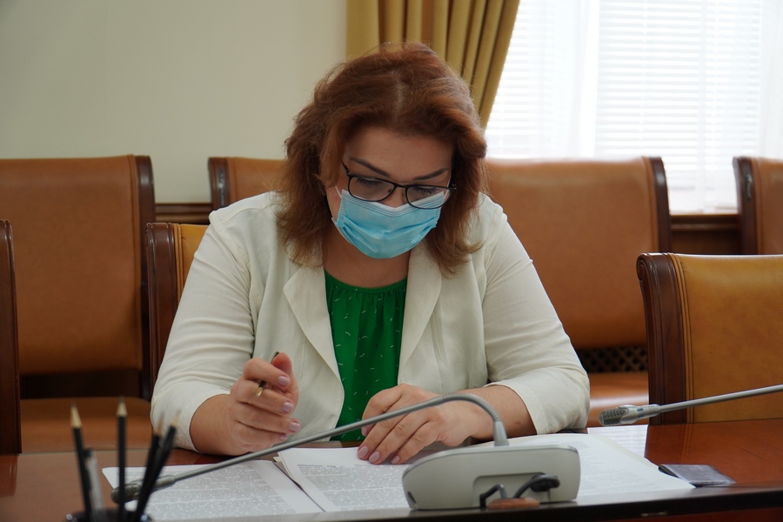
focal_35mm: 76
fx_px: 1664
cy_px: 261
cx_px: 392
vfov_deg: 17.8
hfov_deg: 26.5
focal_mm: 51
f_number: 4
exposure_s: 1/80
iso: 500
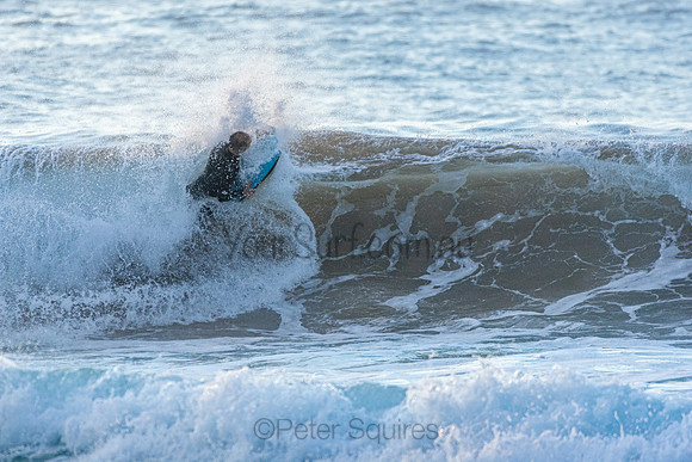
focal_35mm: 720
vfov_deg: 1.9
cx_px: 346
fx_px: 13843
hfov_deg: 2.9
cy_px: 231
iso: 720
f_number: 5.6
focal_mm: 480
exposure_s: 1/1250
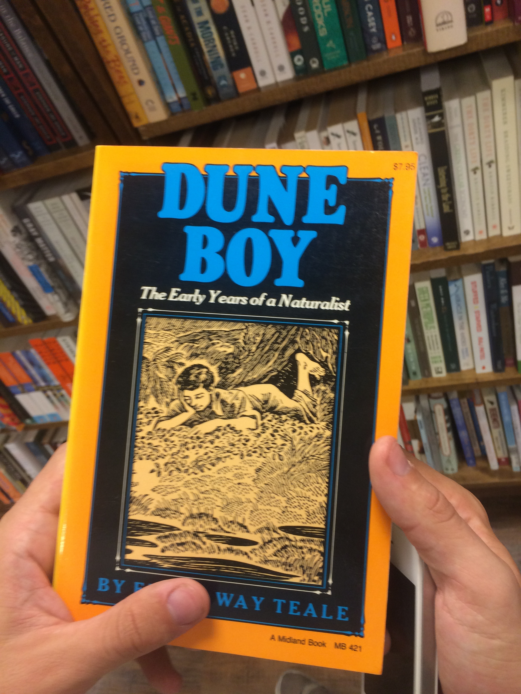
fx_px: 582
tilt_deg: -51.1
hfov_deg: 48.2
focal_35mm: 29
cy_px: 347
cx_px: 260
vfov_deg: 61.7
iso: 100
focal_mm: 4.15
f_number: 2.2
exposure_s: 1/30
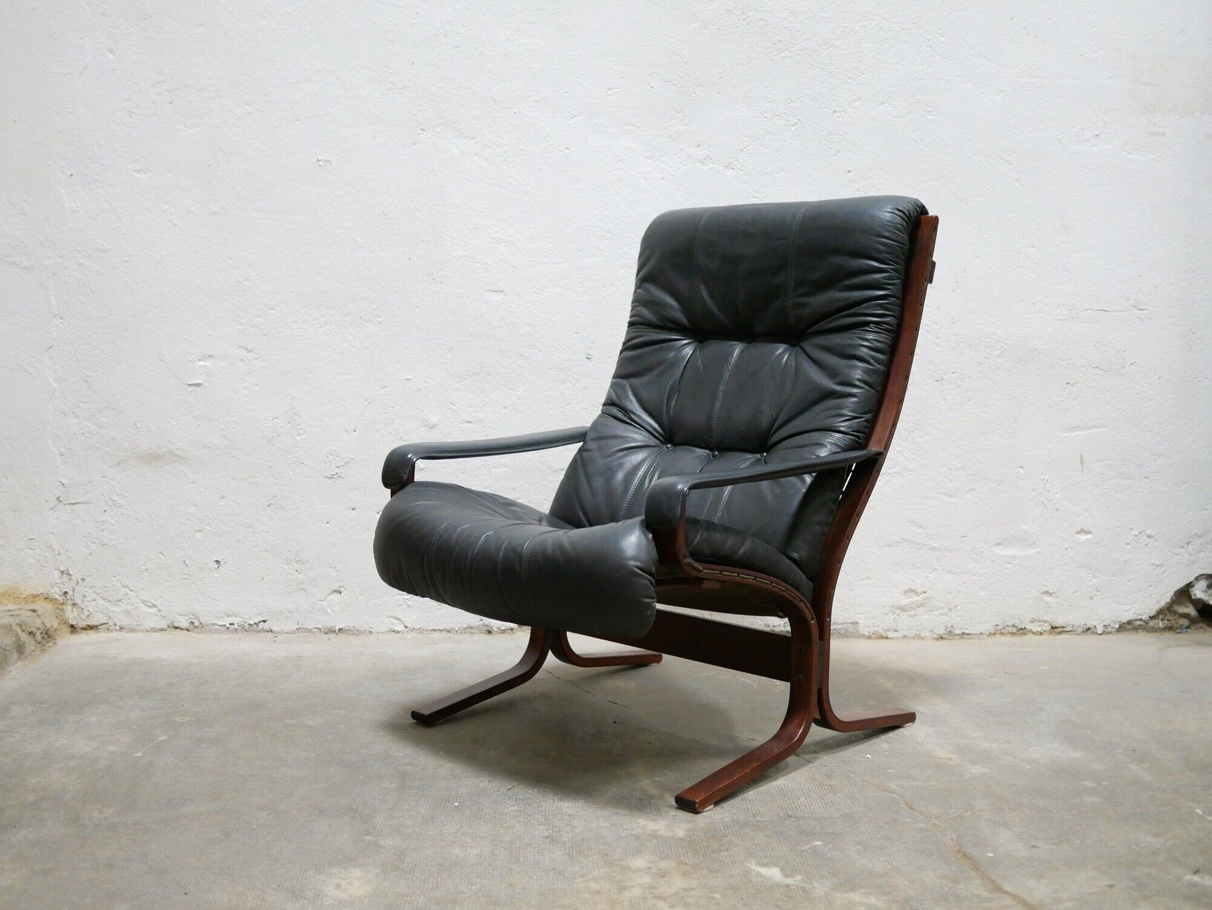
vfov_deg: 36.0
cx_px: 606
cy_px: 455
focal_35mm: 40
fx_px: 1401
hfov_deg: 46.8
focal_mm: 20
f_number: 1.7
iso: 1600
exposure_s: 1/60
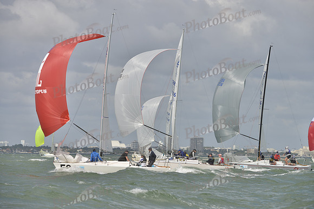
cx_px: 157
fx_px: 1745
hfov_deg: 10.3
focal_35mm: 200
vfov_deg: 6.9
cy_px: 104
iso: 280
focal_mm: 200
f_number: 8
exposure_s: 1/1600
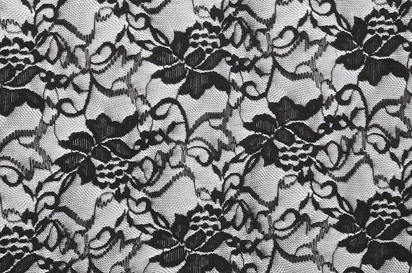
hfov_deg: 16.1
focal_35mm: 128
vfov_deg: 10.7
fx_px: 1456
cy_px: 136
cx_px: 206
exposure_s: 1/800
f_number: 11
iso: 400
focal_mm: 85
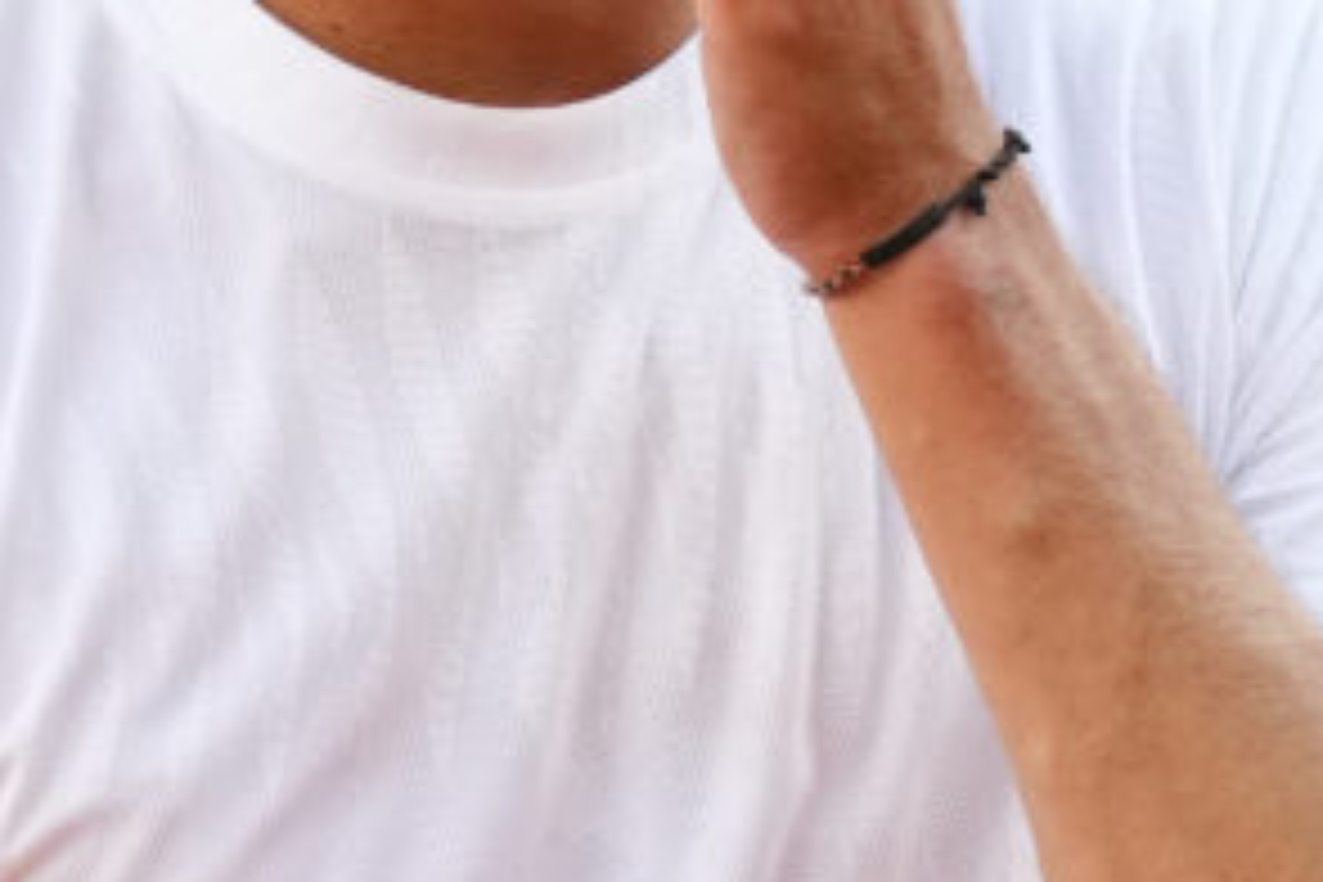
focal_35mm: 1394
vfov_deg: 1.0
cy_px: 97
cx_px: 176
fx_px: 51225
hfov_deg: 1.5
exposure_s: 1/3200
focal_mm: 400
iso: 2000
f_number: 2.8
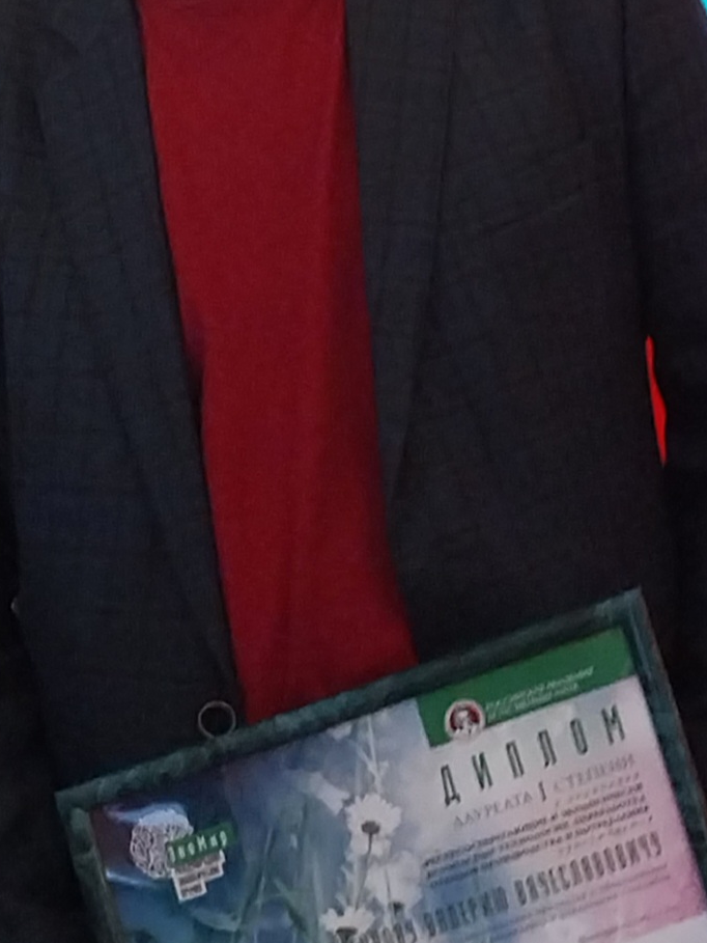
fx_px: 1933
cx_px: 402
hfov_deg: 20.7
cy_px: 72
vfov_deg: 26.4
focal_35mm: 71
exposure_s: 1/50
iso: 200
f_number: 1.8
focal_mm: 4
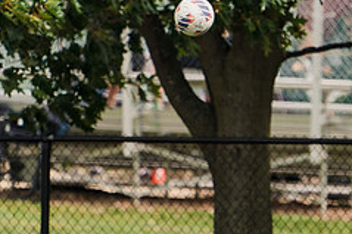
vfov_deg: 0.8
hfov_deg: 1.2
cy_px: 201
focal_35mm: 1731
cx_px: 367
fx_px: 16913
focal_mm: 600
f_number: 6.3
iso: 640
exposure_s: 1/1600
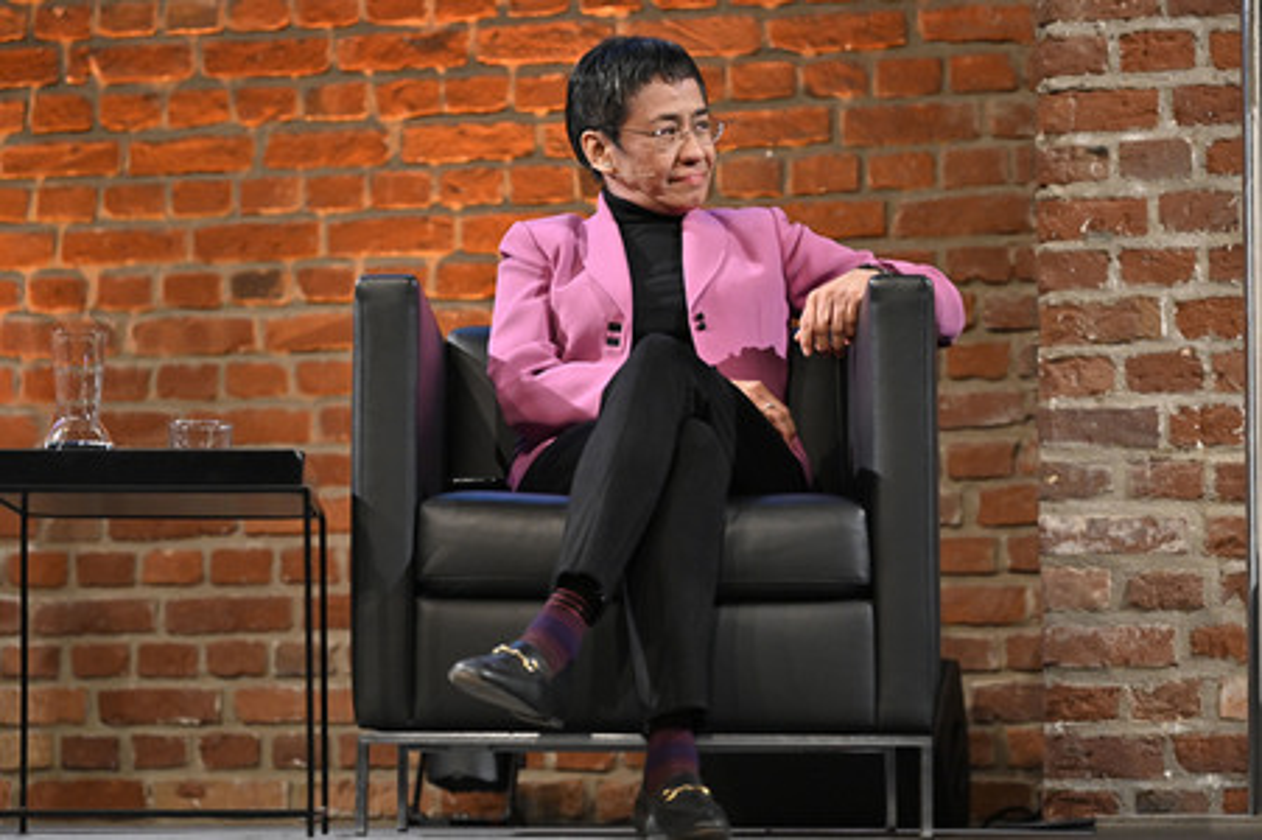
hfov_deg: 21.9
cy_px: 420
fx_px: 3258
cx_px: 631
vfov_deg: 14.7
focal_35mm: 93
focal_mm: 93
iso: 2500
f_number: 2.8
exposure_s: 1/250
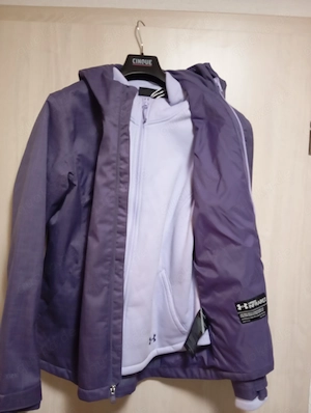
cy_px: 206
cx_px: 156
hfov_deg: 49.9
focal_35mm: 28
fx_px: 334
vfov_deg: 63.4
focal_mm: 4.22
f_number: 1.8
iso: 3187
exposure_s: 1/25
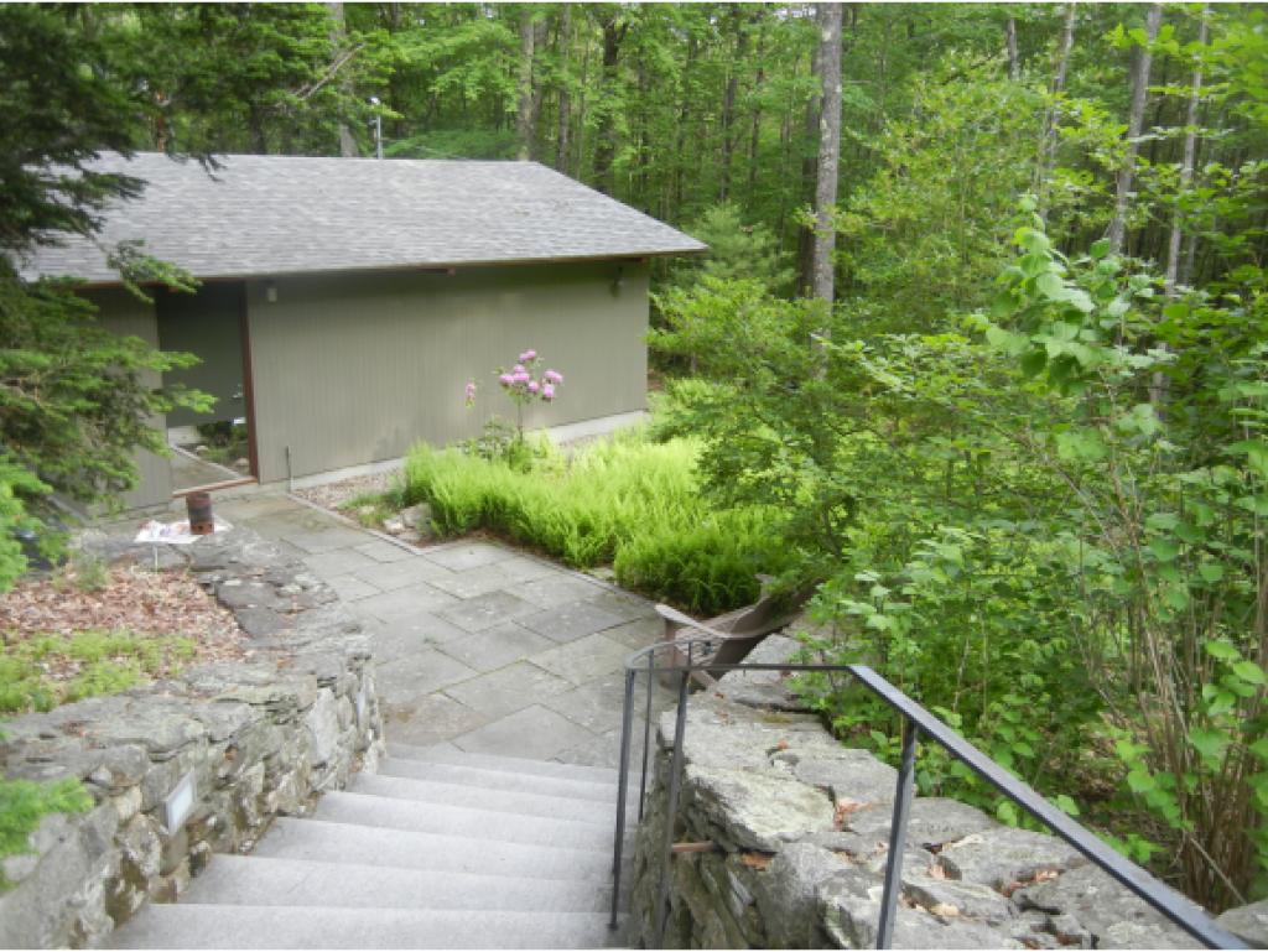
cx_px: 634
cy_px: 476
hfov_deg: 59.9
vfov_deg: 46.8
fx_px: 1099
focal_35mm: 30
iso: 160
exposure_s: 1/79
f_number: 3.5
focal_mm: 5.4
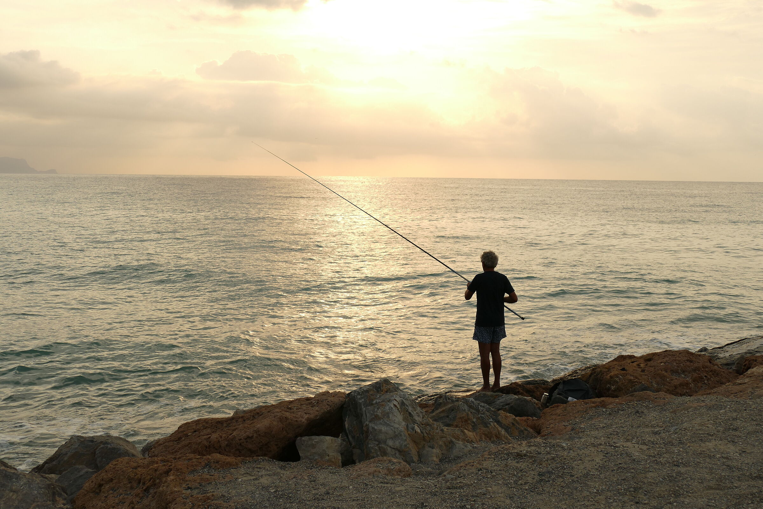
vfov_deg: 31.2
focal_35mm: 43
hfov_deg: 45.4
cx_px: 382
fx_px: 911
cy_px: 254
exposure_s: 1/640
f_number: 4
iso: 80
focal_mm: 15.51
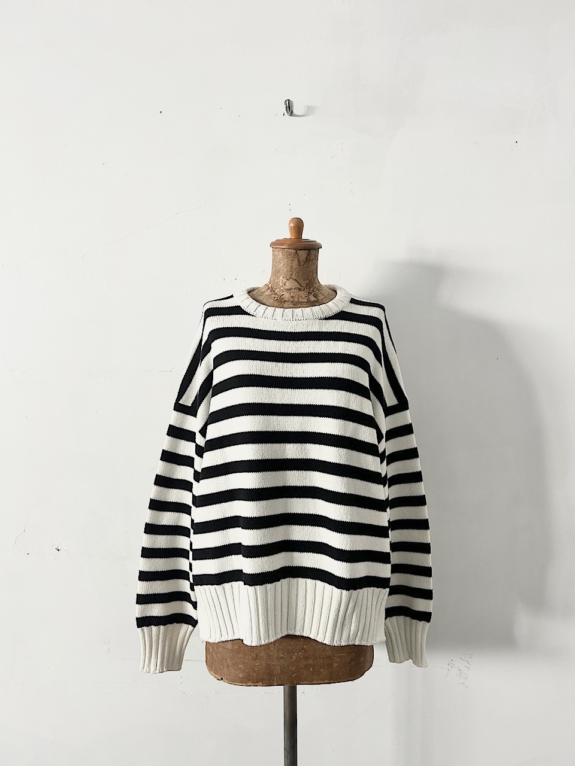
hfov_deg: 53.1
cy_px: 383
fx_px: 576
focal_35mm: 26
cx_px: 288
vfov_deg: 67.3
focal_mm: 5.7
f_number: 1.5
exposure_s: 1/86
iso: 125
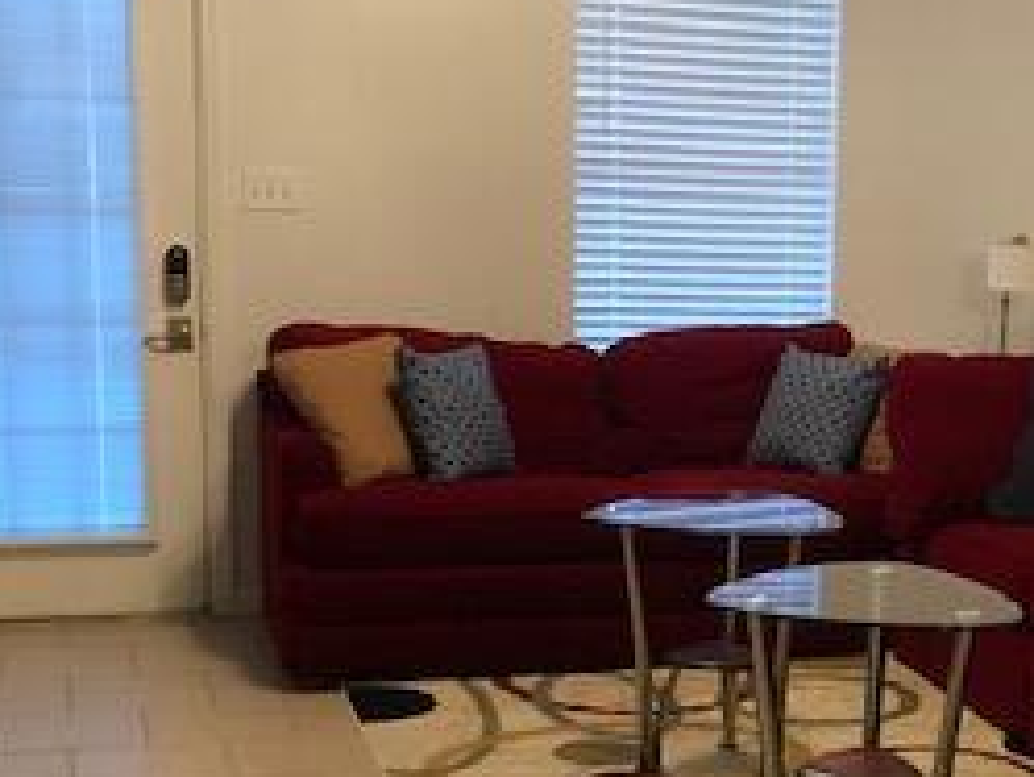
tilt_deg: -8.7
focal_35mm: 72
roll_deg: -0.7
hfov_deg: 26.7
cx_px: 781
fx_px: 2152
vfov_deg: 20.4
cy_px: 532
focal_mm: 3.99
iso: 100
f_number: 1.8
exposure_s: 1/15
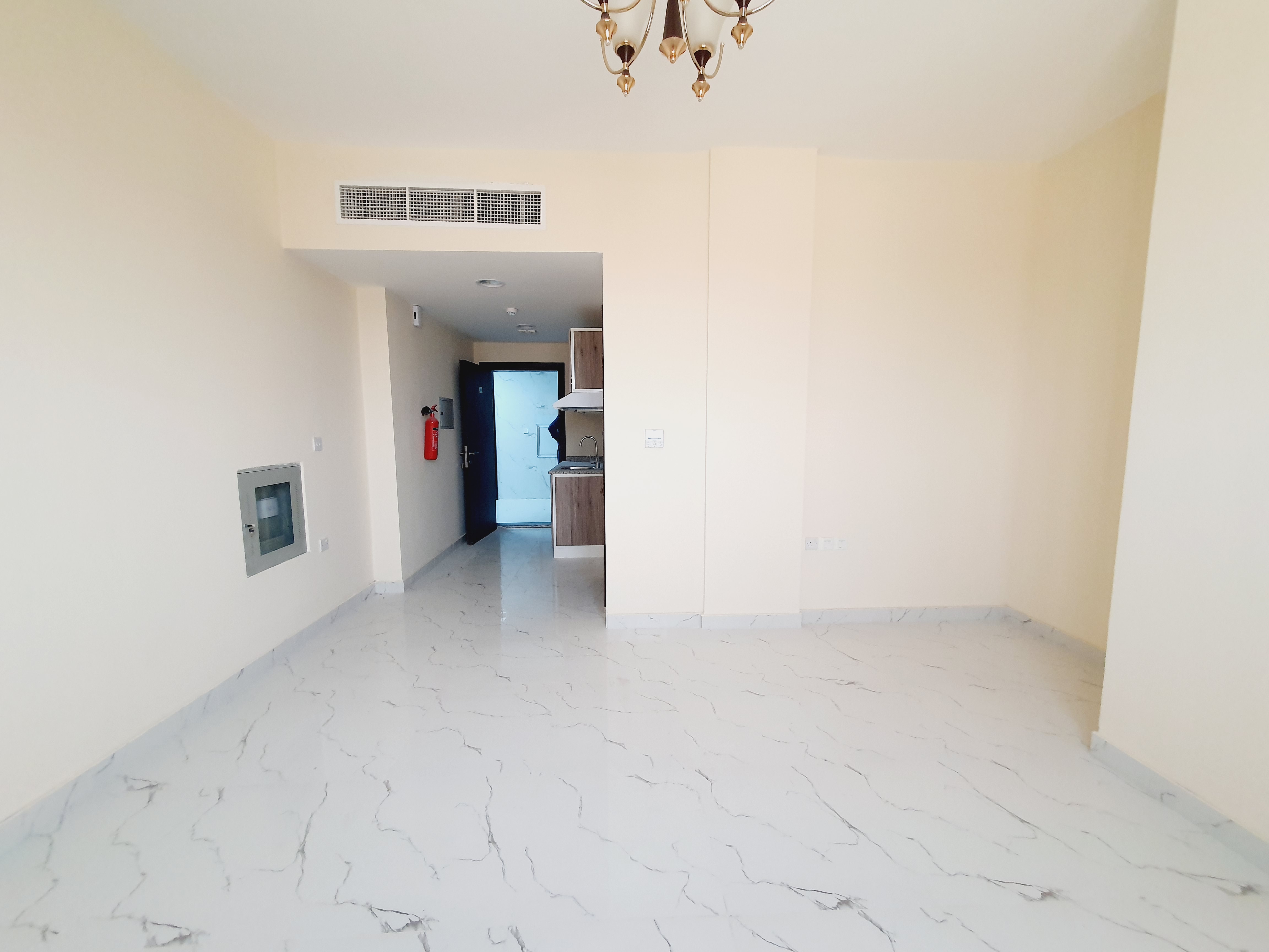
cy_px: 476
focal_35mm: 13
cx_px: 634
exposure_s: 1/60
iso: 250
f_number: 2.2
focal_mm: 1.8
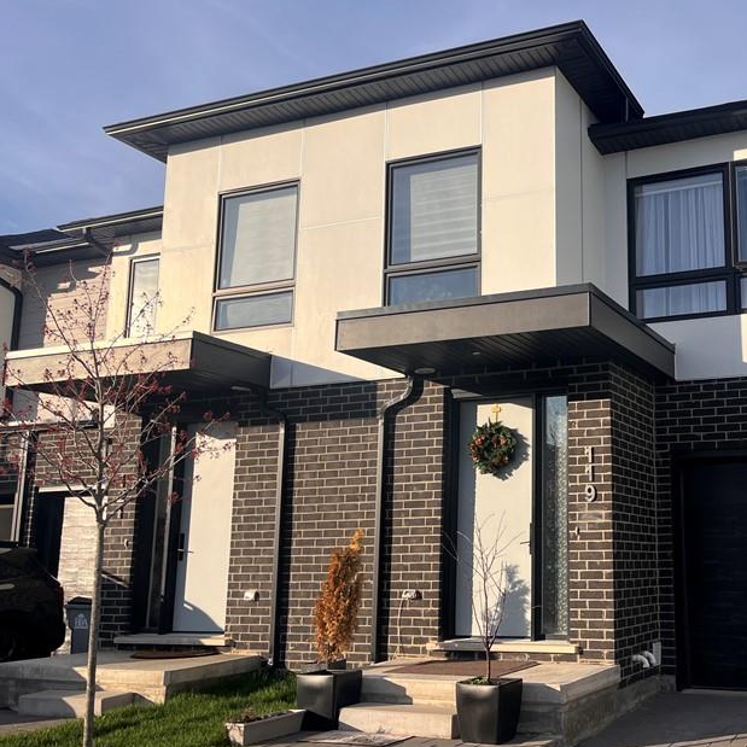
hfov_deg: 42.2
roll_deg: -0.6
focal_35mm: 38
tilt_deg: +8.9
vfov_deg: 43.9
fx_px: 928
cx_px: 578
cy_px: 374
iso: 50
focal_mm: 5.1
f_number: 1.6
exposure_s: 1/3521
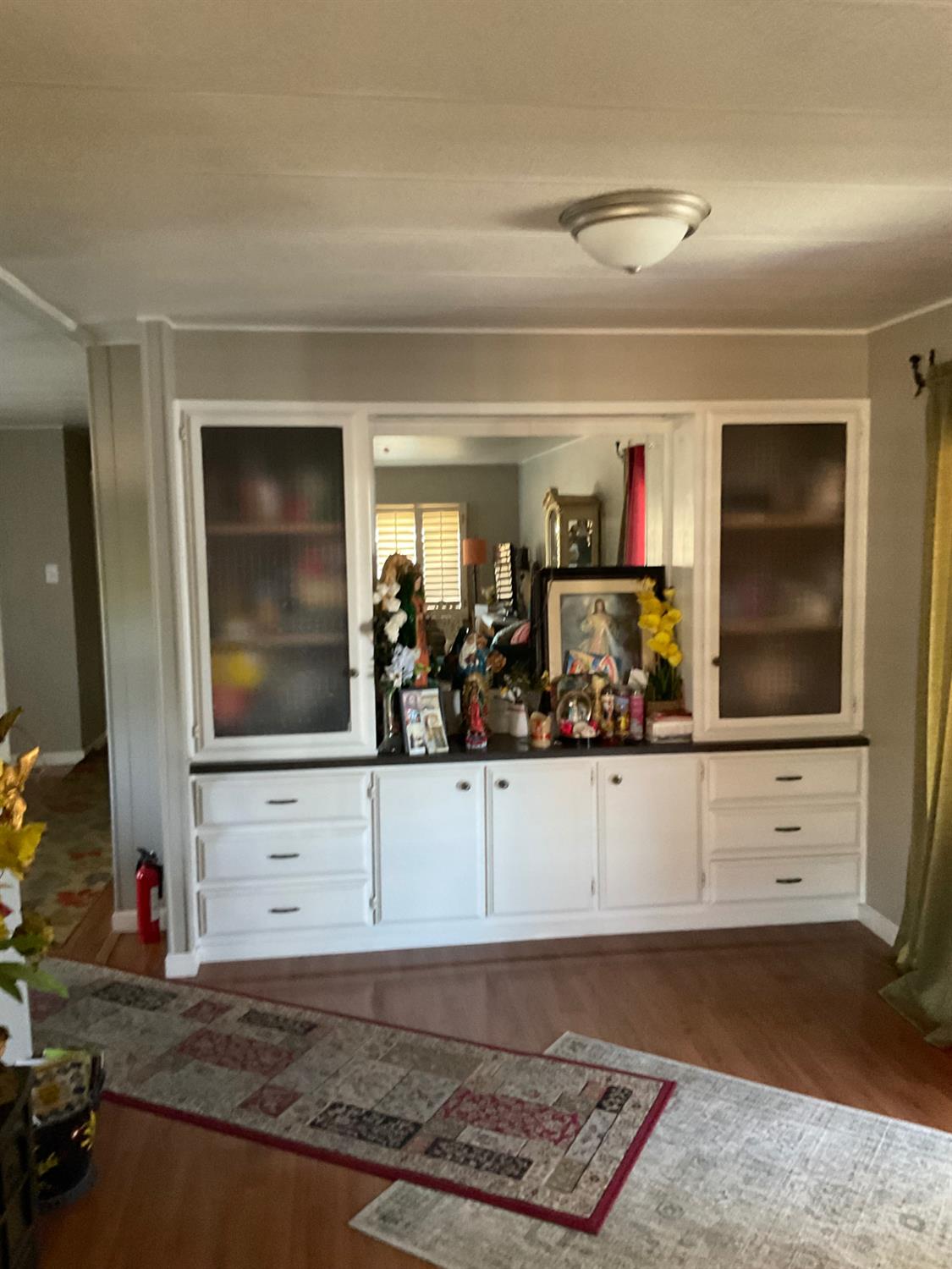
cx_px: 476
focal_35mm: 29
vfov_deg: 61.7
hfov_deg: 48.2
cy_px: 634
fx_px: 1063
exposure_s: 1/34
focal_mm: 3
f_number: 1.8
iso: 320
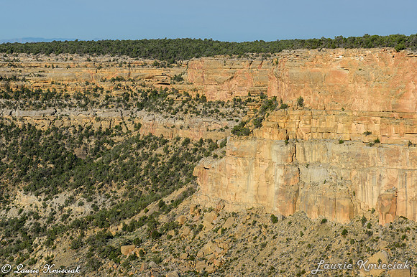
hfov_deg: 20.3
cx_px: 160
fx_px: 1161
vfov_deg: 13.6
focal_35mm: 100
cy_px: 79
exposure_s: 1/200
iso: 140
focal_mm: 70
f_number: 14
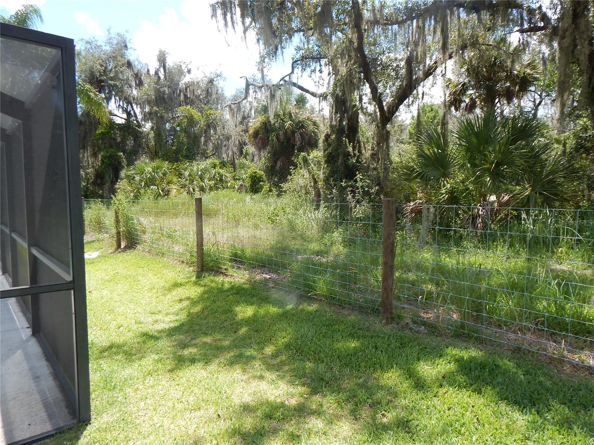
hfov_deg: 76.4
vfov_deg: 61.1
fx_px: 378
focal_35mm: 22
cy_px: 222
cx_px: 297
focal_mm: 4
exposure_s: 1/640
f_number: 3
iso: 125
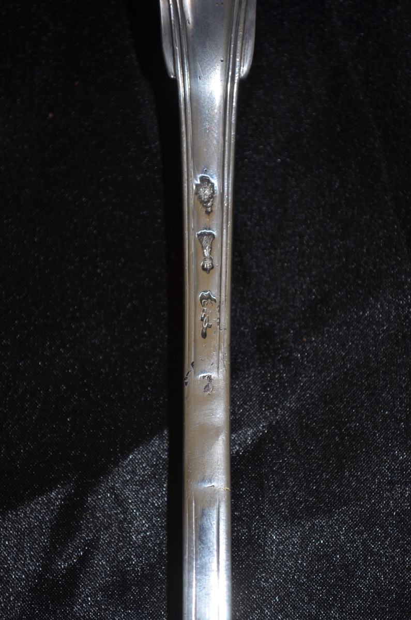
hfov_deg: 16.5
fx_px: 1419
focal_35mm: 82
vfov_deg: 24.7
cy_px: 310
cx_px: 206
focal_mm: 55
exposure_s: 1/30
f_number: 5.6
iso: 200
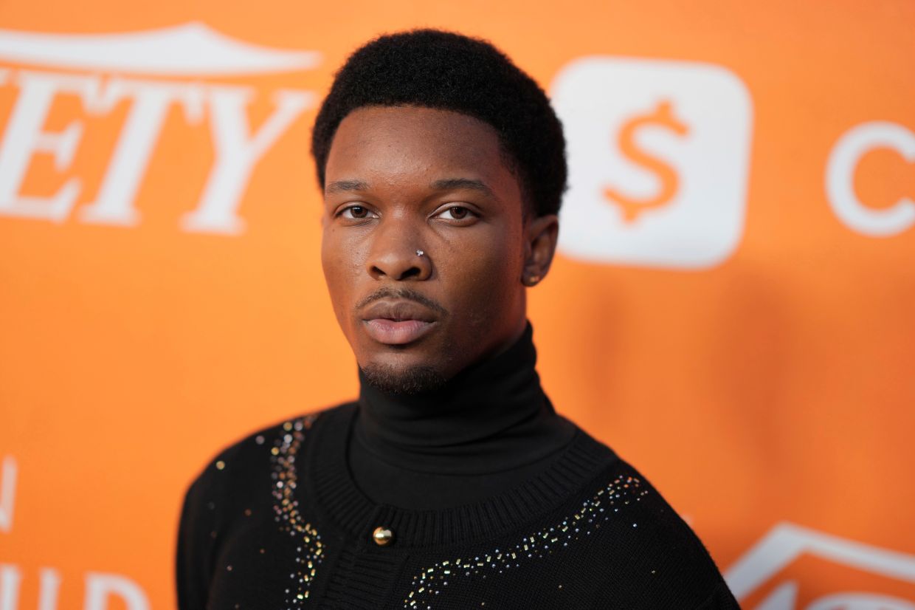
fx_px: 2160
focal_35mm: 85
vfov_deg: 16.1
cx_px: 458
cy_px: 305
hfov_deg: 23.9
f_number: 1.4
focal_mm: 85
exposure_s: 1/640
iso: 400
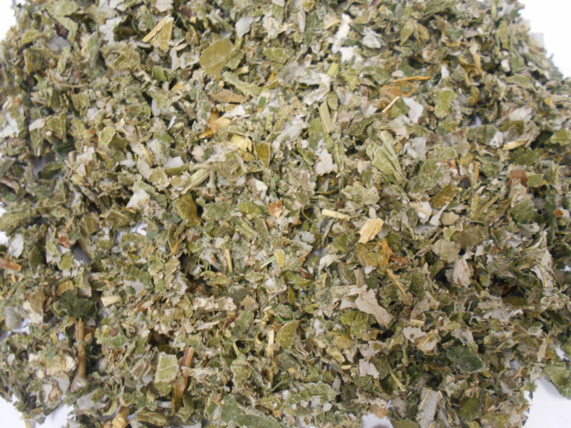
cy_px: 214
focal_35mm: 30
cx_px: 286
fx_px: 495
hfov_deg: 60.0
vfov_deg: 46.8
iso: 400
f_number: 3.4
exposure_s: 1/13
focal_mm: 5.1
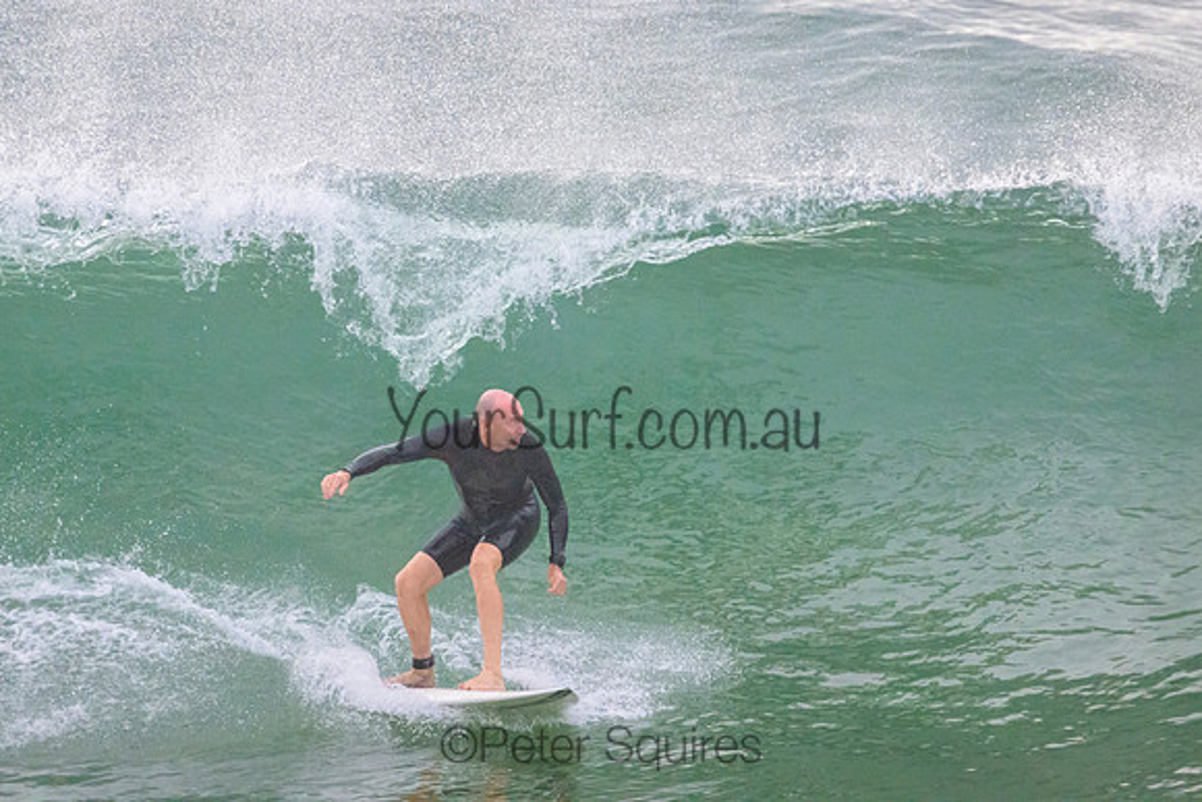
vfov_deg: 1.4
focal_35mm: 958
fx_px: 31987
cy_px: 322
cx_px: 545
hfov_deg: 2.2
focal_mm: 800
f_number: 11
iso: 9000
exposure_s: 1/1600
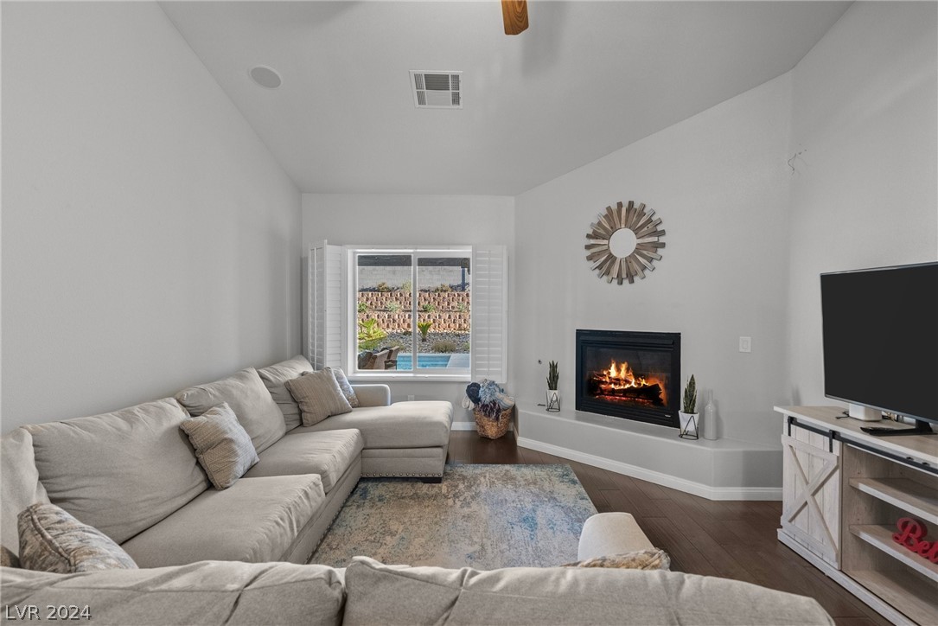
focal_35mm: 16
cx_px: 469
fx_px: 417
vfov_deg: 73.8
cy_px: 313
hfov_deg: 96.7
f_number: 8
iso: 2000
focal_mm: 16
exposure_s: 1/2
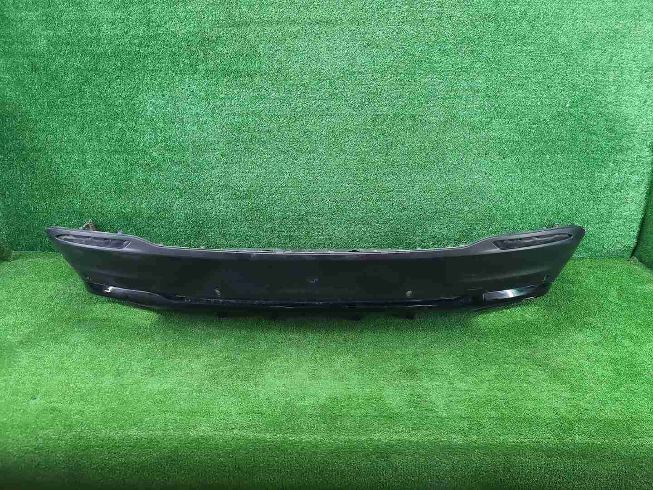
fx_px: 490
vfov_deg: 53.1
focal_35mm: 26
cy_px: 245
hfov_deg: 67.3
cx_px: 326
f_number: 1.8
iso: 238
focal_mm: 5.4
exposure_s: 1/50
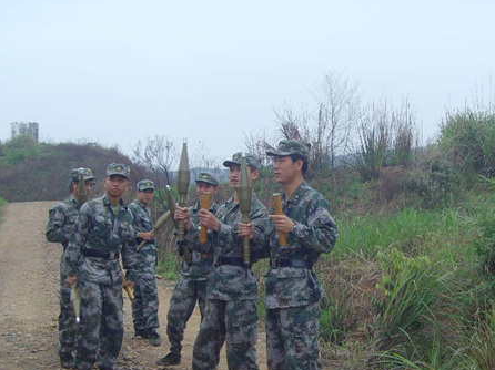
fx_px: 800
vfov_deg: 25.9
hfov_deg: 34.2
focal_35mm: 56
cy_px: 253
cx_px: 300
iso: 80
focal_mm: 6.6
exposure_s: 1/250
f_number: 3.5
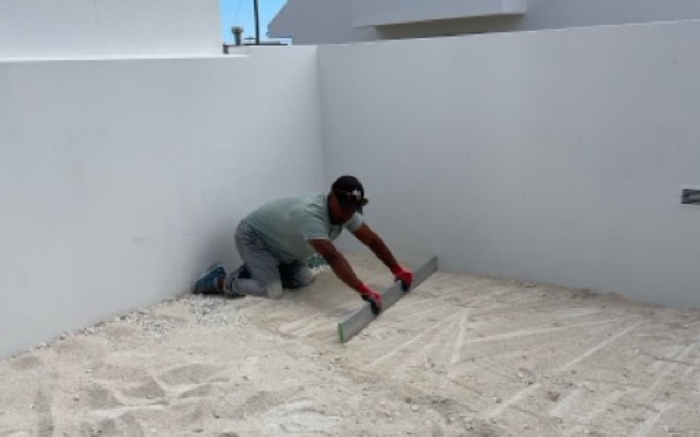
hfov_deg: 52.8
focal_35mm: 37
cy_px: 349
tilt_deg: -21.4
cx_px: 349
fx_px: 706
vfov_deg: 33.4
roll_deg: +2.4
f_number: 1.6
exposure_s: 1/5051
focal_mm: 4.2
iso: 32
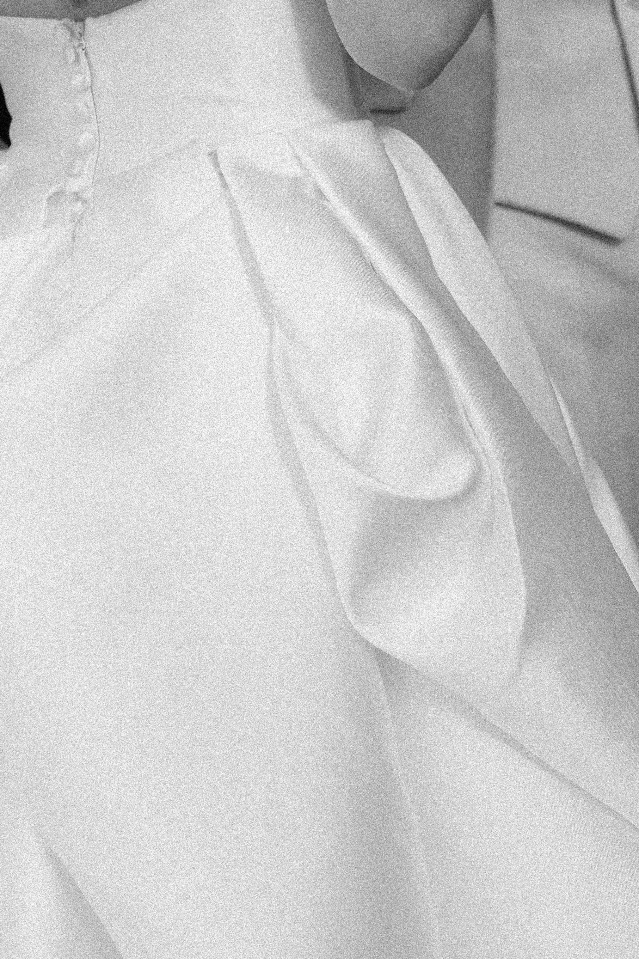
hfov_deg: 12.7
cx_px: 211
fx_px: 2876
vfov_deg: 18.9
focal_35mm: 108
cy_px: 422
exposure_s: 1/400
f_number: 5
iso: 100
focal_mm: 51
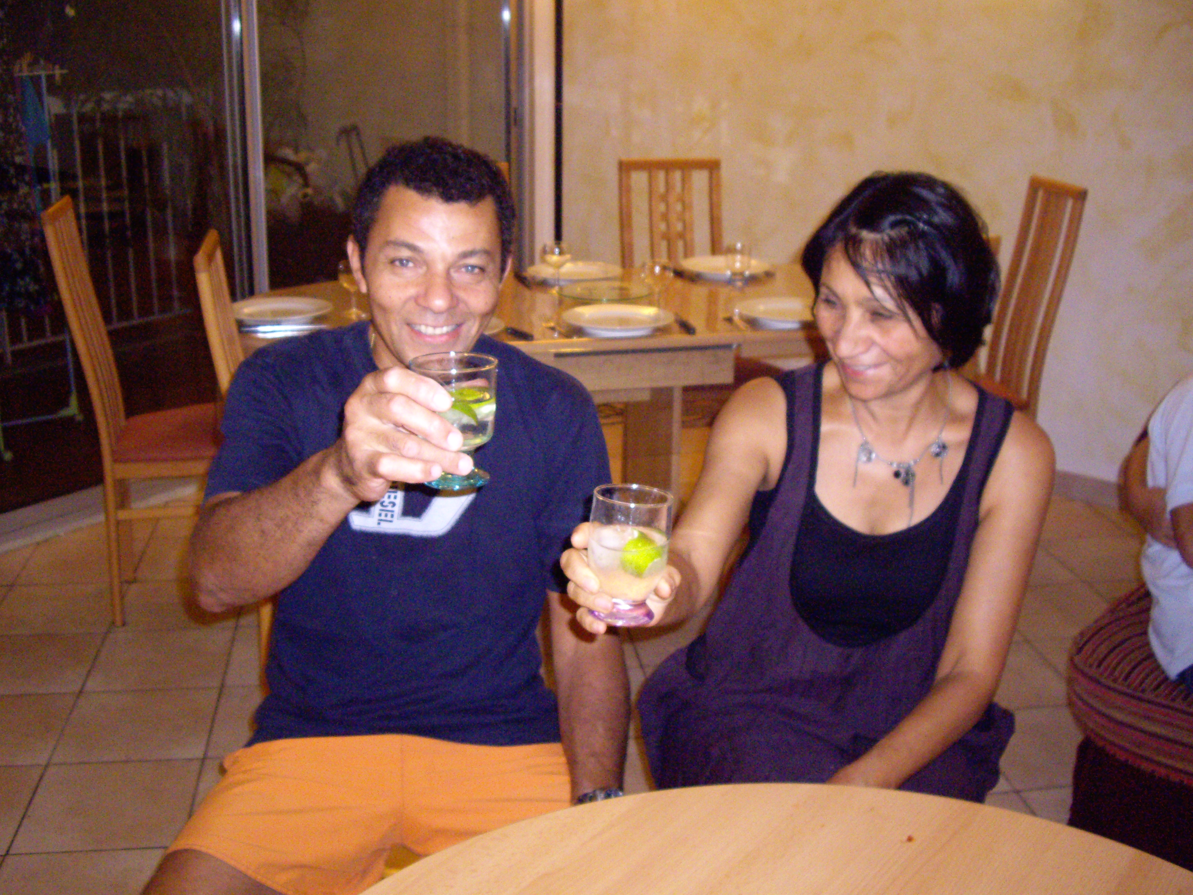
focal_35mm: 39
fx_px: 1344
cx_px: 595
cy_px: 439
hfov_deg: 47.9
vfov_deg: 36.8
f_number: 2.8
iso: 800
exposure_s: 1/40
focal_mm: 7.9
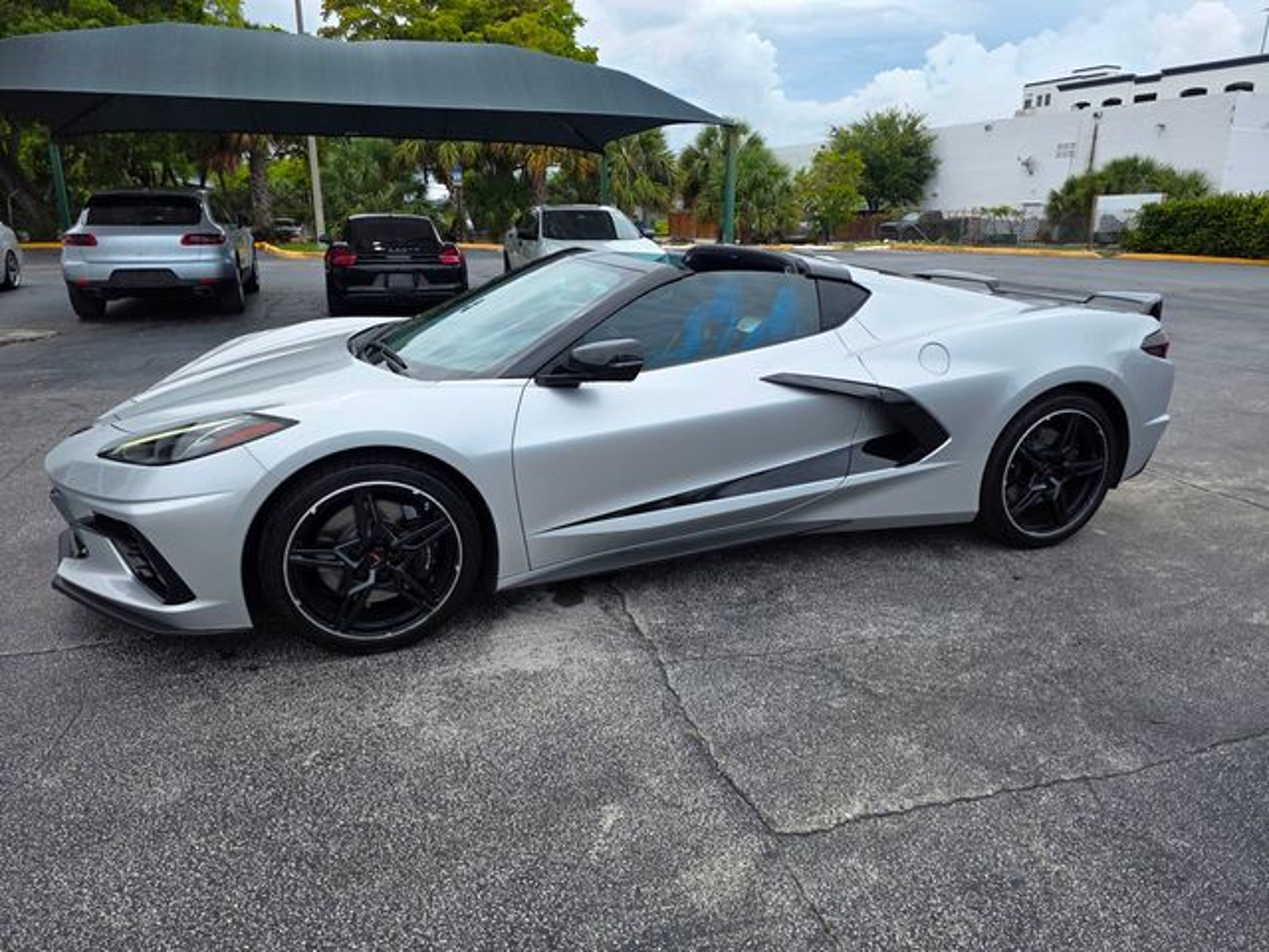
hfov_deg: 73.9
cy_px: 476
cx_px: 634
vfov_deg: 58.9
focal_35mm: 23
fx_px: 843
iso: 80
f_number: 1.7
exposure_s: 1/3540
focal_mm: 6.3
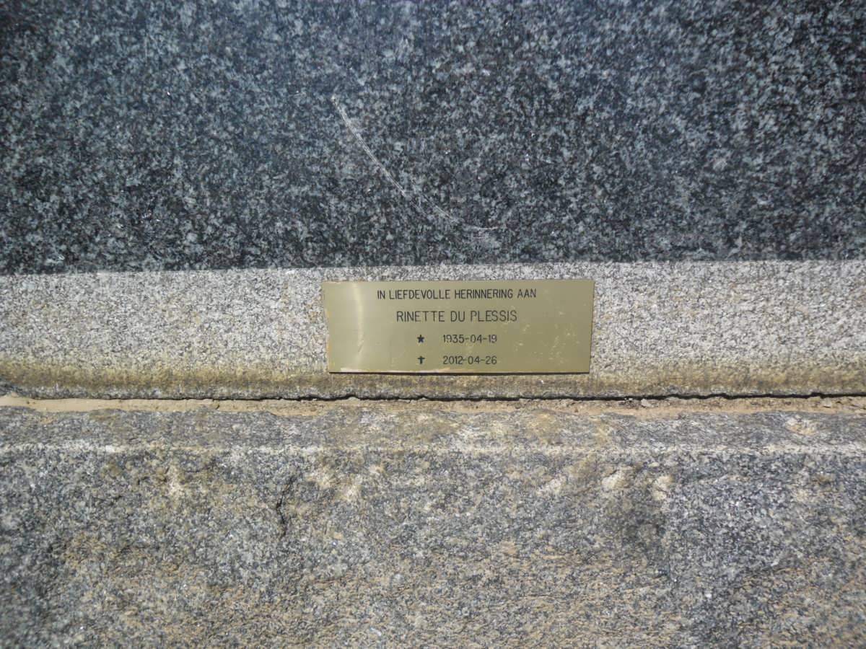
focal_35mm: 27
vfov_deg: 51.4
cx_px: 433
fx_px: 675
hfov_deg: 65.3
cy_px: 324
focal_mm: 4.9
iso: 80
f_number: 9
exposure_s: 1/234
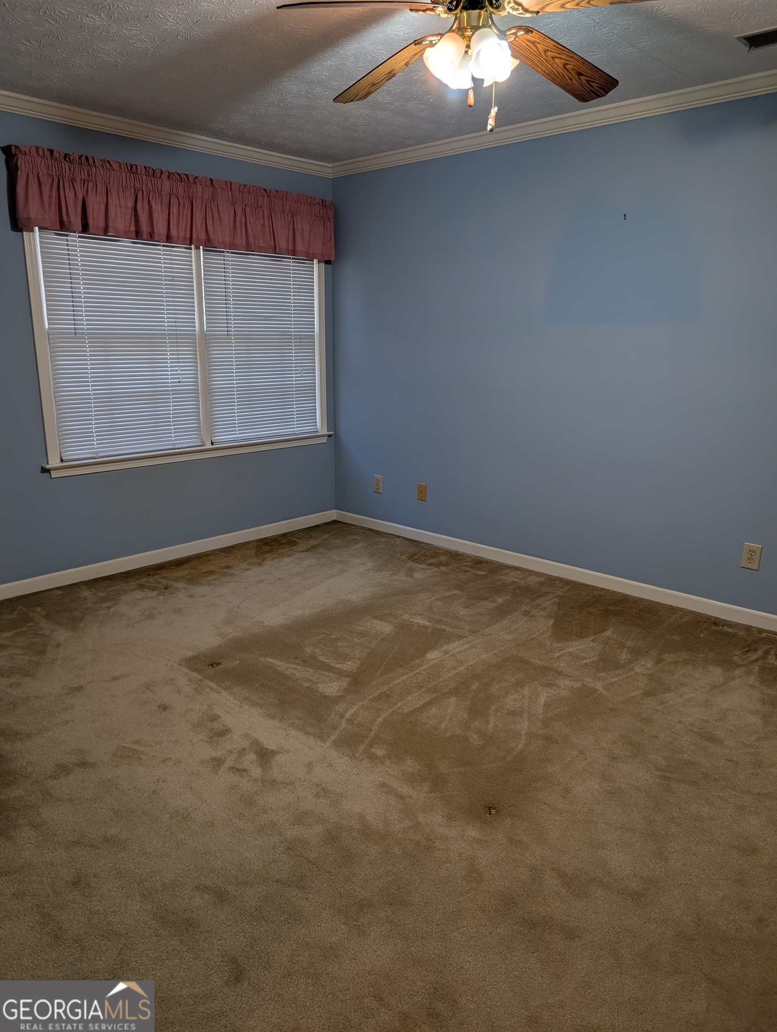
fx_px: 716
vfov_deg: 71.5
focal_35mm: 24
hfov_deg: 56.9
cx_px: 388
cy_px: 516
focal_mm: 6.9
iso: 36
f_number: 1.68
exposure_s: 1/120
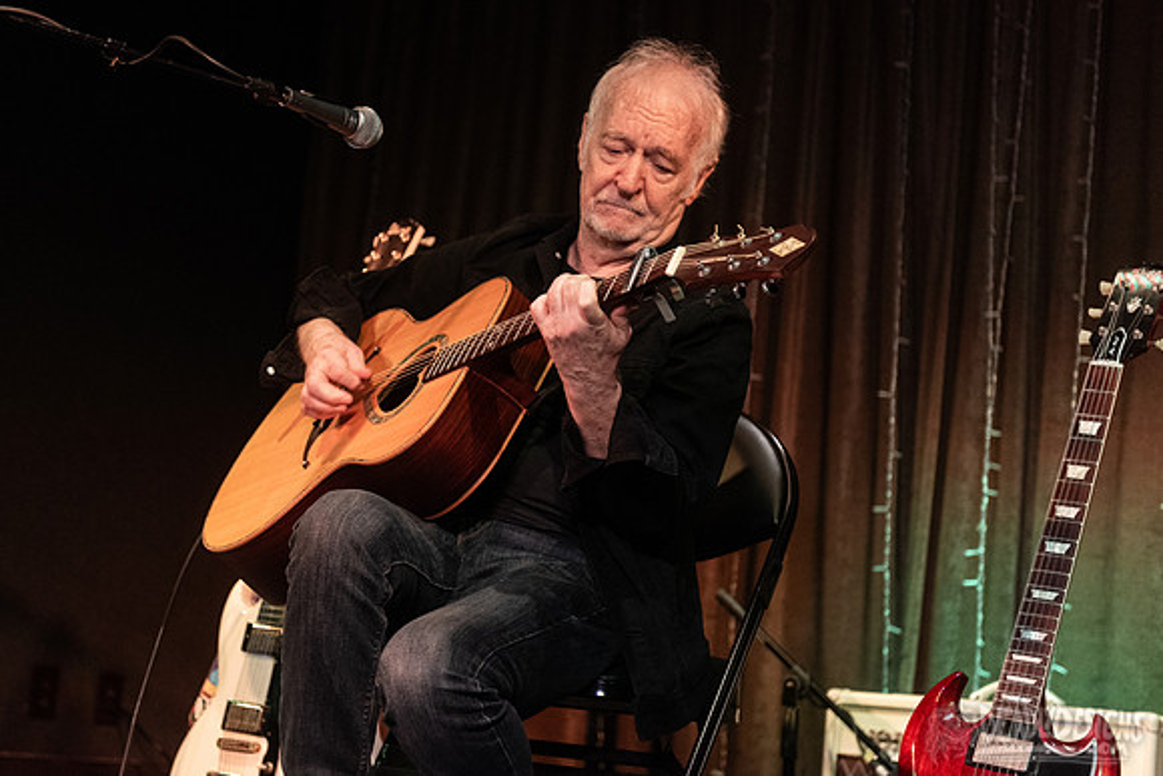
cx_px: 494
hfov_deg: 28.3
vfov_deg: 19.1
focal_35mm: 71
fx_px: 2304
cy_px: 355
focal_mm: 62
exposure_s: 1/200
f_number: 3.2
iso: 2500
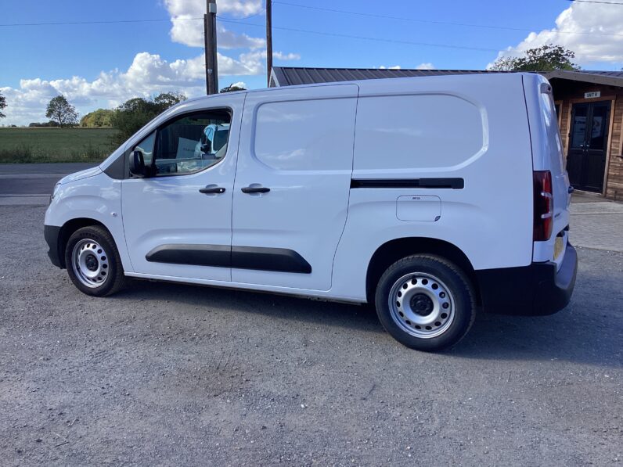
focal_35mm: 31
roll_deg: -1.0
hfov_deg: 58.4
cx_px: 312
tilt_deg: -11.2
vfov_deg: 45.4
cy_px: 234
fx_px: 558
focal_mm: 3.3
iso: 25
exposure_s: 1/617
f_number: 2.4
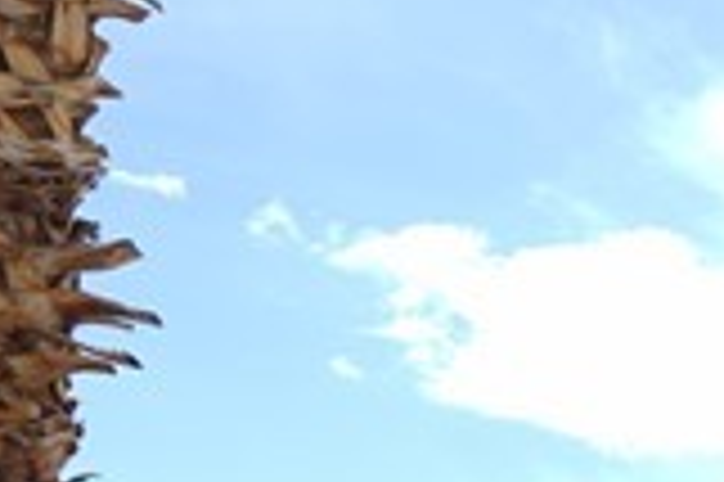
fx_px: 1627
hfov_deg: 11.5
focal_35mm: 81
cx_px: 2176
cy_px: 1198
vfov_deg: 12.6
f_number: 9
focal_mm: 12
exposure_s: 1/50
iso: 50
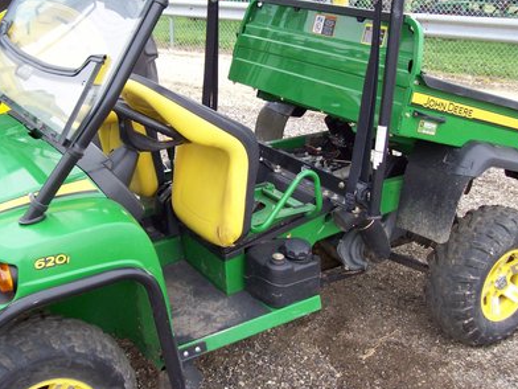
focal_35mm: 50
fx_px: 748
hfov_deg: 38.1
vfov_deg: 29.1
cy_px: 164
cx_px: 230
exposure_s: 1/157
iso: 80
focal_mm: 6
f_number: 2.7
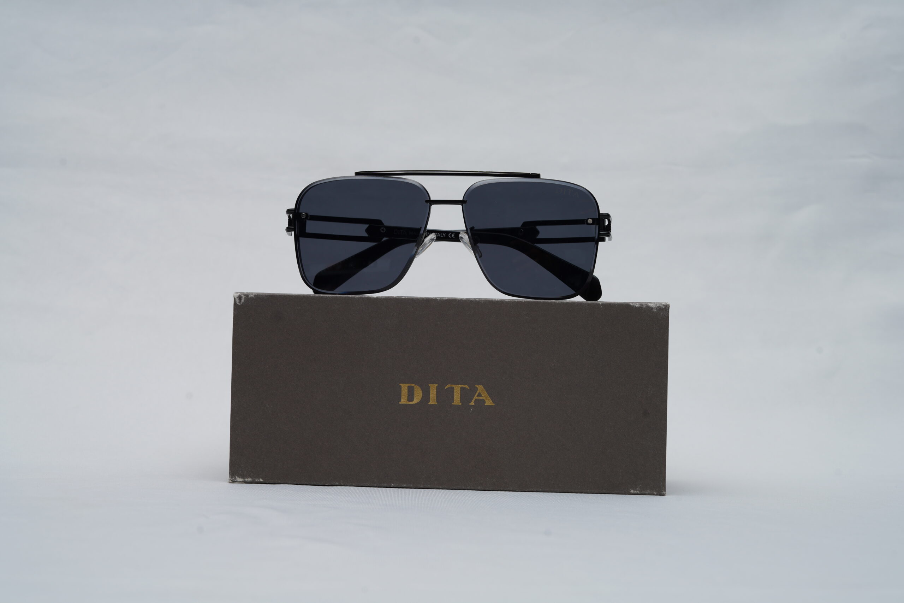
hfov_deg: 39.6
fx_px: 1256
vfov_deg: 27.0
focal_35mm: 50
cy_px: 302
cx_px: 452
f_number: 9
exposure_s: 1/160
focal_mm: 50
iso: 100
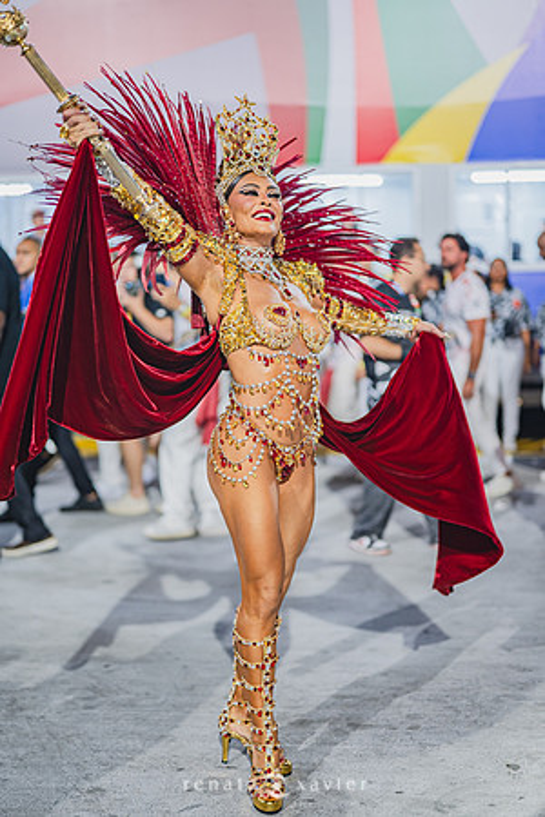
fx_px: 1135
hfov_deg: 27.0
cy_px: 408
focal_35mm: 50
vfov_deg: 39.6
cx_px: 272
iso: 800
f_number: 1.2
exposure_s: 1/400
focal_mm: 50
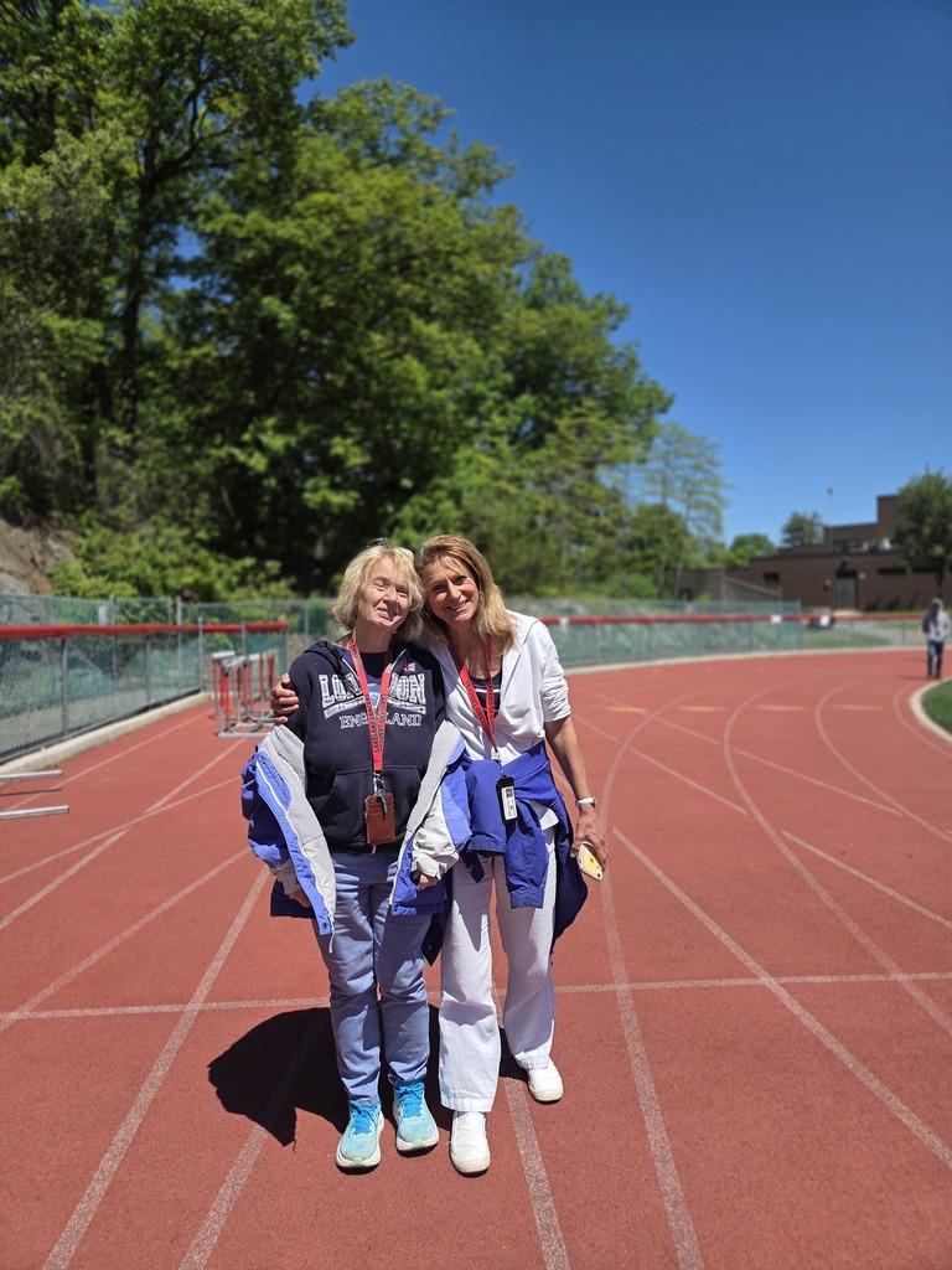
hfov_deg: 58.9
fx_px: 843
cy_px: 635
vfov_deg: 73.9
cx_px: 476
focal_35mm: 23
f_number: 1.8
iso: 80
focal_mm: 5.4
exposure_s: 1/5545
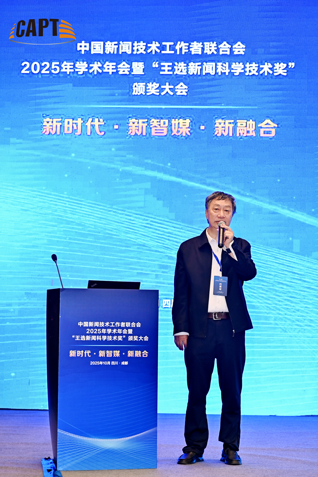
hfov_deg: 17.3
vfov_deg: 25.7
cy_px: 238
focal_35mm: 79
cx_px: 159
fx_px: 1048
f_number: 4
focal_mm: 79
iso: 1250
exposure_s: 1/160
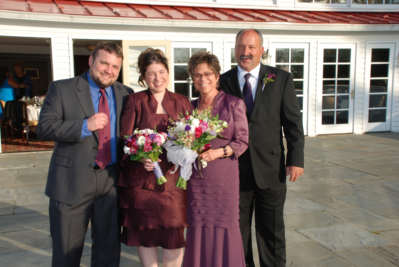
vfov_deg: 29.0
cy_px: 134
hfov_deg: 42.3
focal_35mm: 46
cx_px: 200
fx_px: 516
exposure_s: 1/160
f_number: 6.3
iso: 100
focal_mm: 31
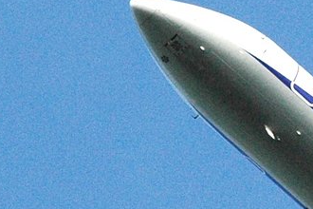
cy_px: 256
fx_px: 9859
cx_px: 488
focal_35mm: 1134
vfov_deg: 1.2
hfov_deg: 1.8
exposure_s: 1/1250
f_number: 9
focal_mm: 122
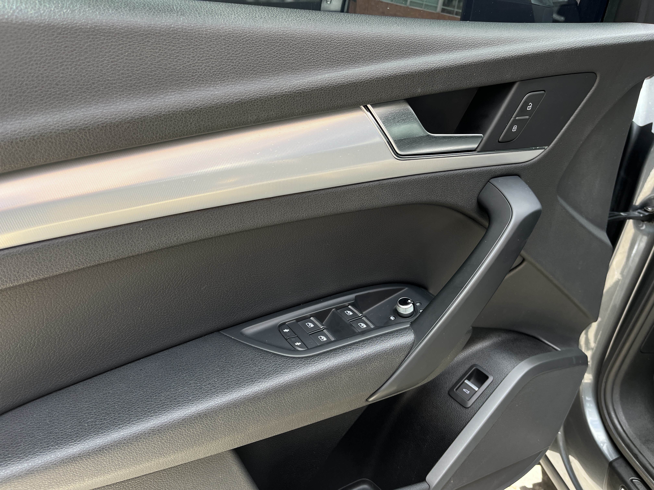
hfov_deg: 67.3
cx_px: 327
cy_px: 245
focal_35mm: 26
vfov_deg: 53.1
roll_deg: -0.5
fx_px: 491
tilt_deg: -26.2
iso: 40
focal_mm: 5.1
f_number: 1.6
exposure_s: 1/269
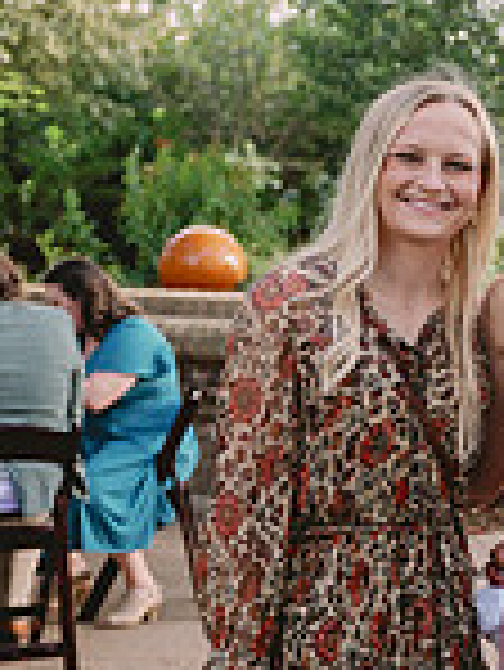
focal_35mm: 116
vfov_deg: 16.8
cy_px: 558
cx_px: 628
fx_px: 2249
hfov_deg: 12.4
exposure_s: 1/1250
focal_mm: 40
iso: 800
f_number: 2.8
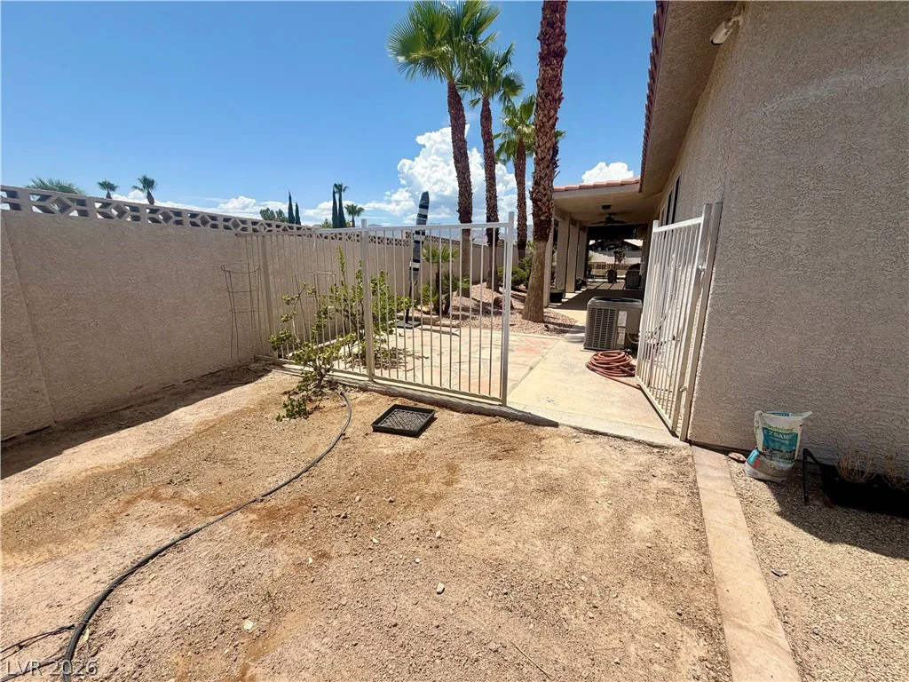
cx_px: 454
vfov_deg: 85.7
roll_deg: -0.9
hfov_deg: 102.1
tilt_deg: -12.5
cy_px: 341
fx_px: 368
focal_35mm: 14
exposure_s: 1/1339
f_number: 2.2
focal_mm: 2.22
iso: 20
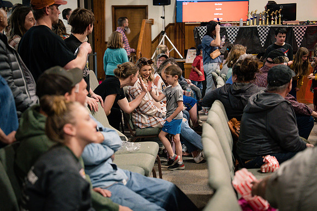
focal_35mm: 70
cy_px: 106
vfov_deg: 19.5
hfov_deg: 28.8
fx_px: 617
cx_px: 158
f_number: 2.8
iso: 2500
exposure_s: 1/320
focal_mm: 70
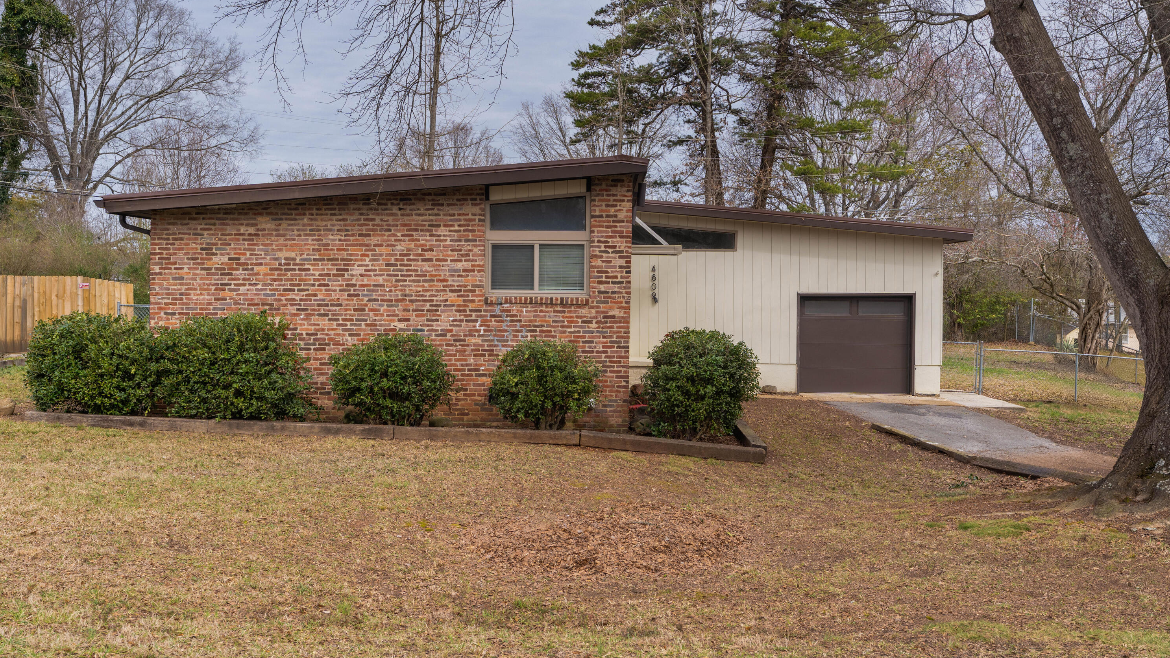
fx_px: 1148
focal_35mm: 37
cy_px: 297
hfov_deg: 54.0
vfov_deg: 32.0
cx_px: 590
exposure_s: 1/400
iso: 320
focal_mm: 35
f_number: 7.1
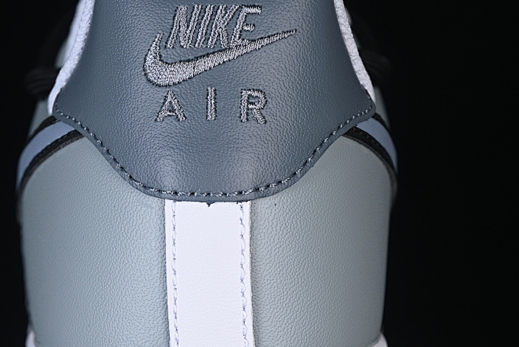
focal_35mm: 115
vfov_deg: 11.9
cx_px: 203
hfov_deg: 17.8
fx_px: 1659
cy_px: 265
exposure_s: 1/80
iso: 160
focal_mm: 50
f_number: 7.1
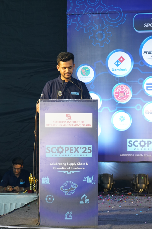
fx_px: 551
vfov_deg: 23.4
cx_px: 76
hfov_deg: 15.7
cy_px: 114
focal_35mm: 87
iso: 1600
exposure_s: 1/160
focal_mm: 58
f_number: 5
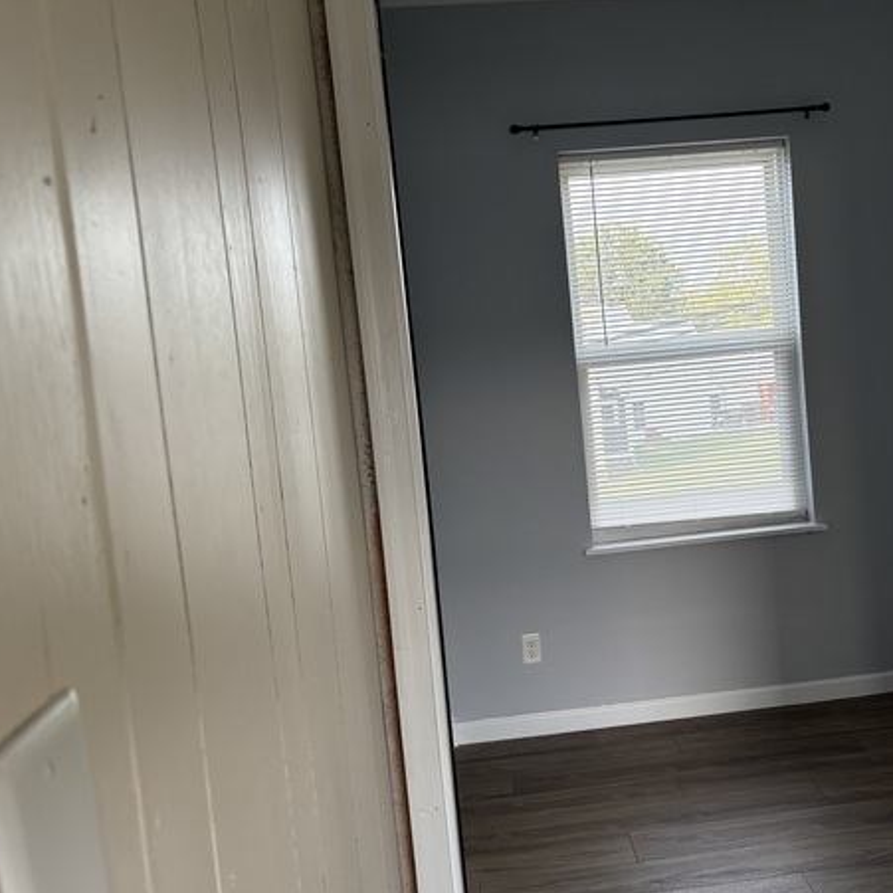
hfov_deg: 47.9
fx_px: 992
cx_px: 565
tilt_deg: -5.7
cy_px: 444
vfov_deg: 48.5
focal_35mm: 34
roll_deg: +4.4
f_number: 1.6
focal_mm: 5.96
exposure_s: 1/121
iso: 125
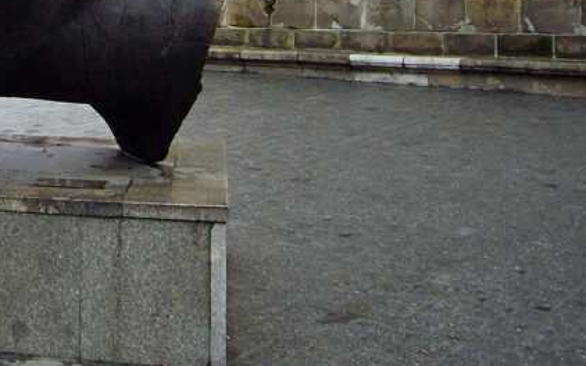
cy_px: -108
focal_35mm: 72
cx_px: -117
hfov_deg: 25.6
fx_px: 1150
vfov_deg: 17.1
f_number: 5.6
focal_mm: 4.6
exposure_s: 1/125
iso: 80
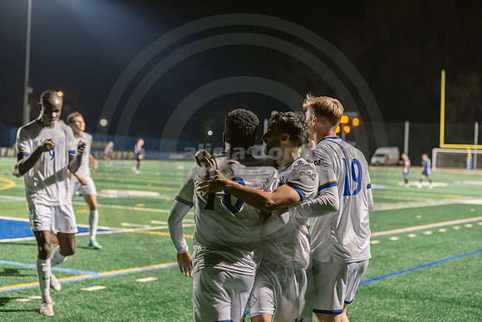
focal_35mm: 70
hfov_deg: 28.8
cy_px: 161
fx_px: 937
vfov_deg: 19.5
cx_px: 241
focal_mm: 70
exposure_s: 1/250
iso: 2500
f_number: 3.2
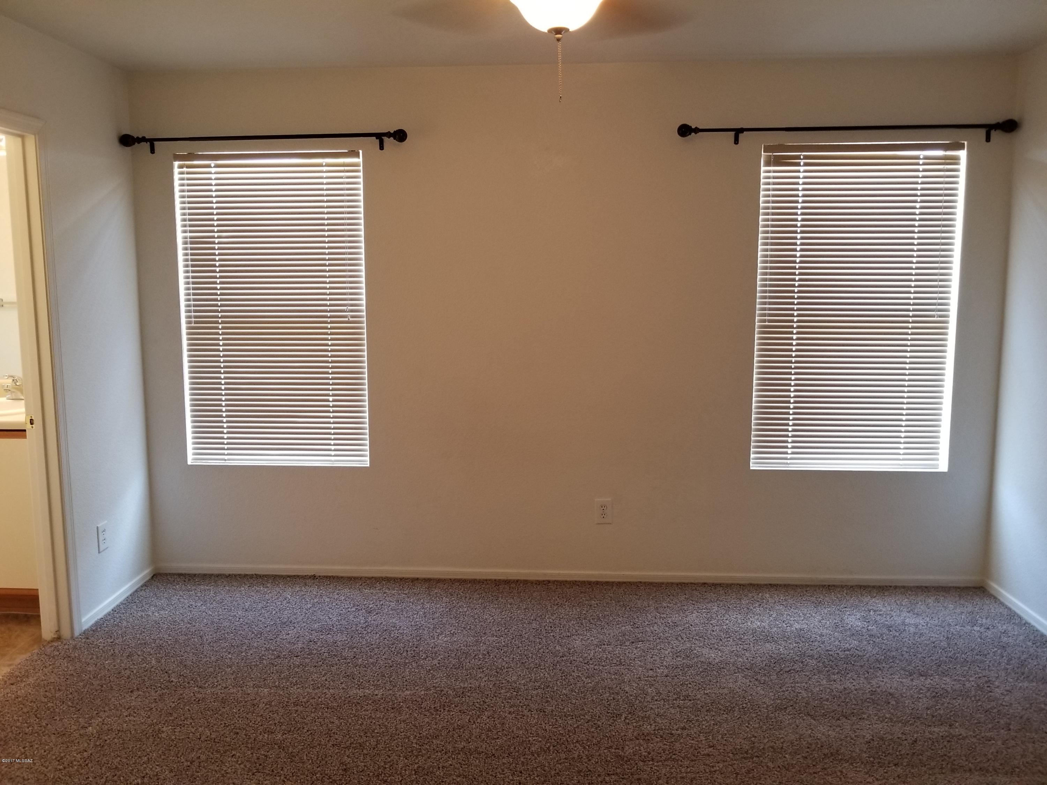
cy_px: 392
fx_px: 786
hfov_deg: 67.3
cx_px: 524
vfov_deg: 53.1
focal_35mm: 26
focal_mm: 4.25
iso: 160
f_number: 1.7
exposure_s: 1/30
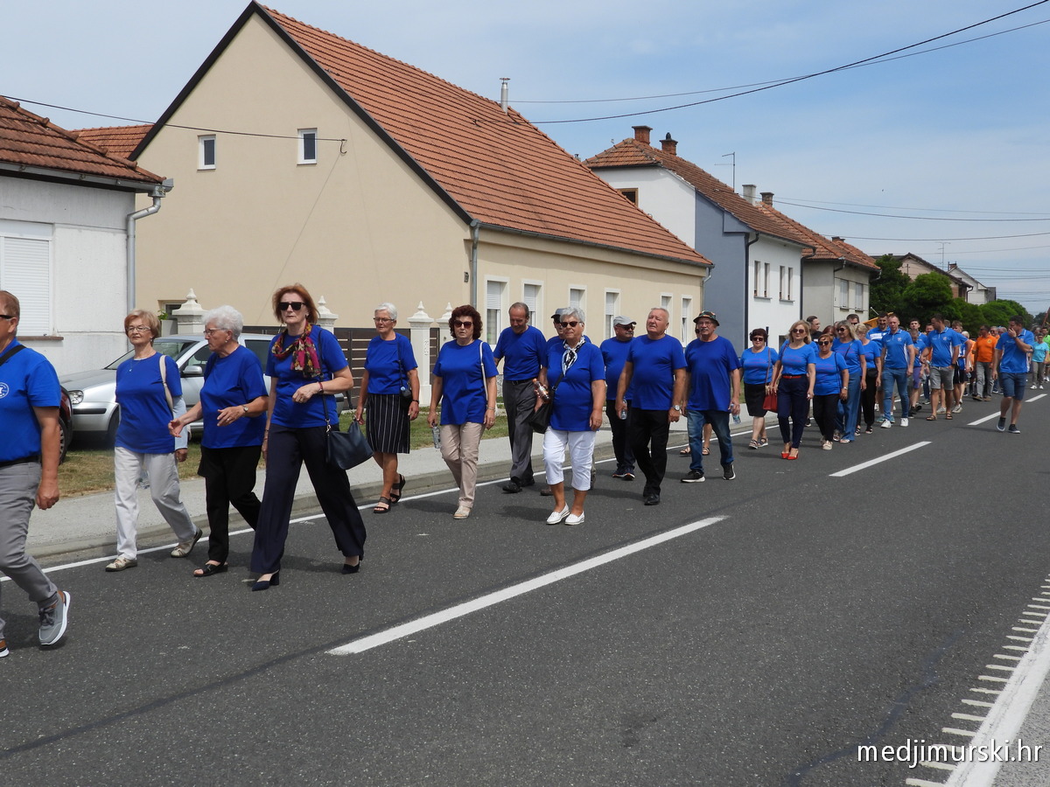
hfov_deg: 42.9
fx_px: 1335
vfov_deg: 32.9
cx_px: 525
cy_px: 394
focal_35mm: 44
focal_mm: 7.9
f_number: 3.2
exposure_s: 1/2000
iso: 100
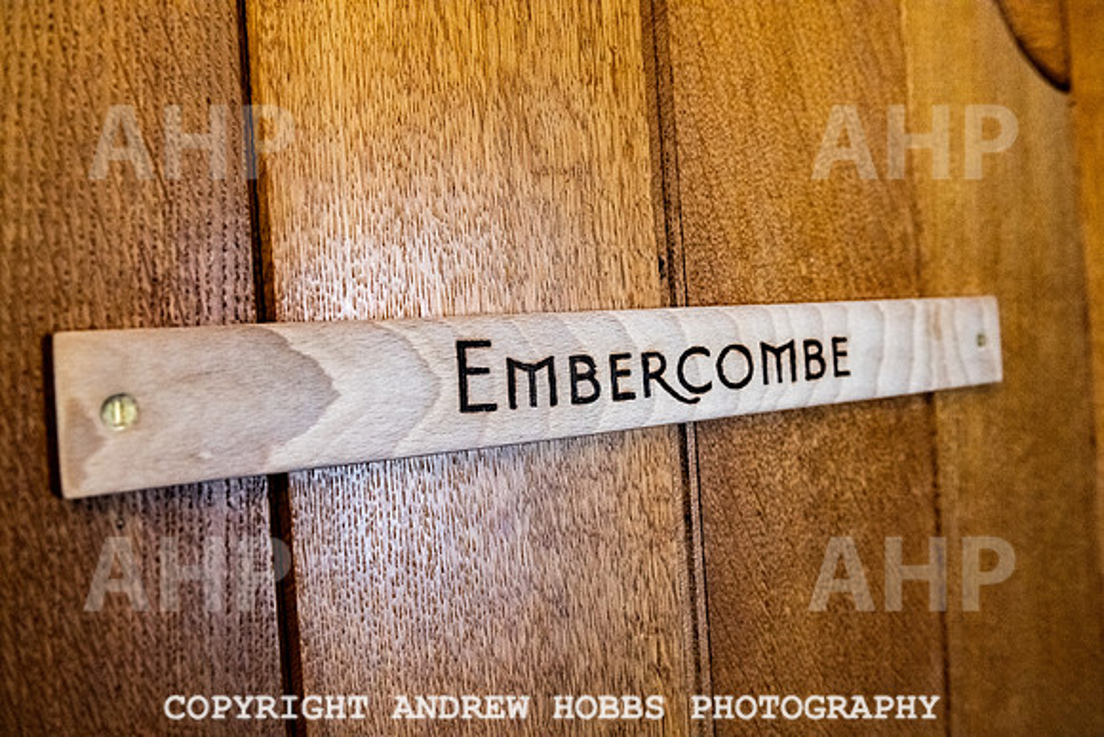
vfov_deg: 42.3
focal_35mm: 31
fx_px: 951
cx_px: 552
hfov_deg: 60.3
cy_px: 368
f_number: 5.6
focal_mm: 31
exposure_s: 1/250
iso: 4500
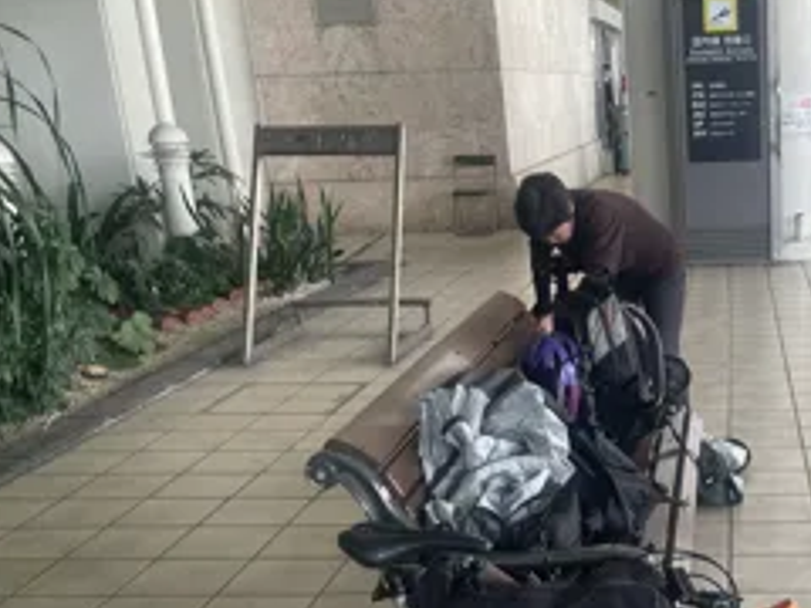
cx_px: 730
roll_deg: +1.3
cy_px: 534
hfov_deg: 34.7
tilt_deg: -20.1
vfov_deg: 27.2
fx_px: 1218
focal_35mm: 52
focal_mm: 4.2
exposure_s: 1/147
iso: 32
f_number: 1.6
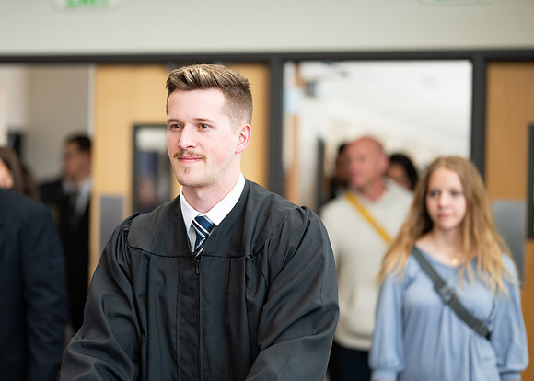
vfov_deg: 16.0
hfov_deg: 22.3
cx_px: 247
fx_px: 1352
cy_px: 190
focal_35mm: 89
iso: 160
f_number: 1.8
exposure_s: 1/400
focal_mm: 85
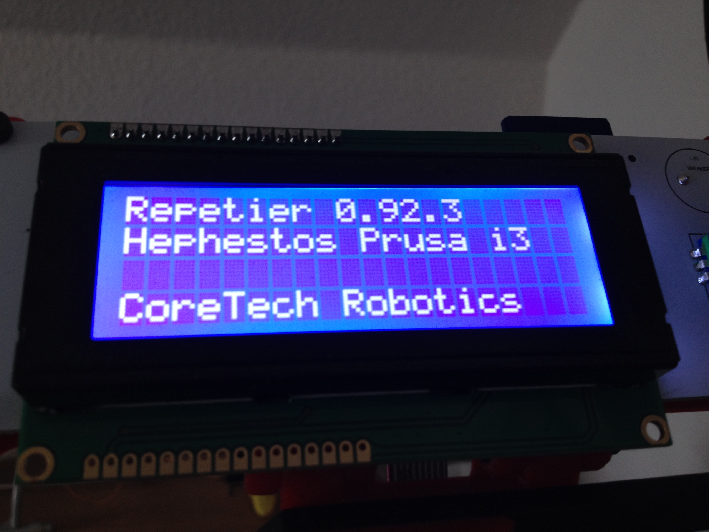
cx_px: 354
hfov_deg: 52.6
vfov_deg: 40.7
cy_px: 266
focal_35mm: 35
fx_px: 717
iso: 50
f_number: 2.4
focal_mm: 4.28
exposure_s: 1/30
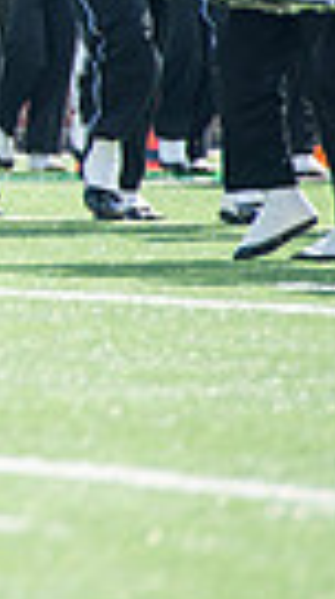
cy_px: -110
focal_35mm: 896
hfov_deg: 1.3
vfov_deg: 2.4
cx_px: -890
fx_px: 14220
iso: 200
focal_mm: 200
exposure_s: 1/1000
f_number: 4.5
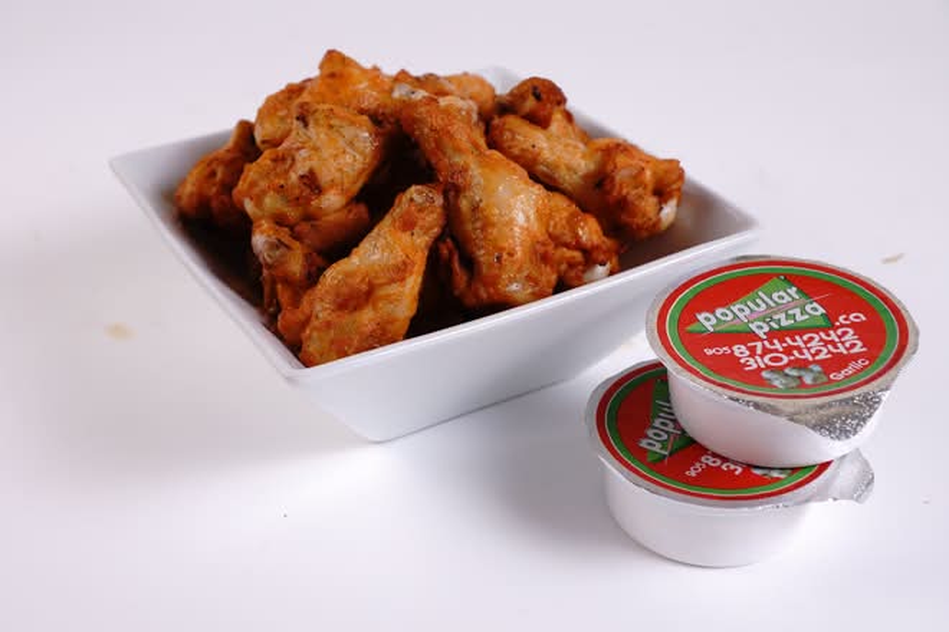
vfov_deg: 25.8
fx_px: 1384
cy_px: 316
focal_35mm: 52
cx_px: 474
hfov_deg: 37.9
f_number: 6.3
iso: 500
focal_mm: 35
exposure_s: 1/160
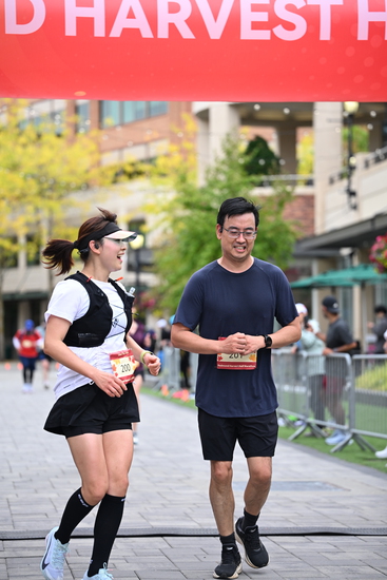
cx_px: 194
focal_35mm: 101
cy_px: 290
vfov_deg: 20.2
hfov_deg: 13.6
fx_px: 1627
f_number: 2.8
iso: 640
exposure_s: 1/2000
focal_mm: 101
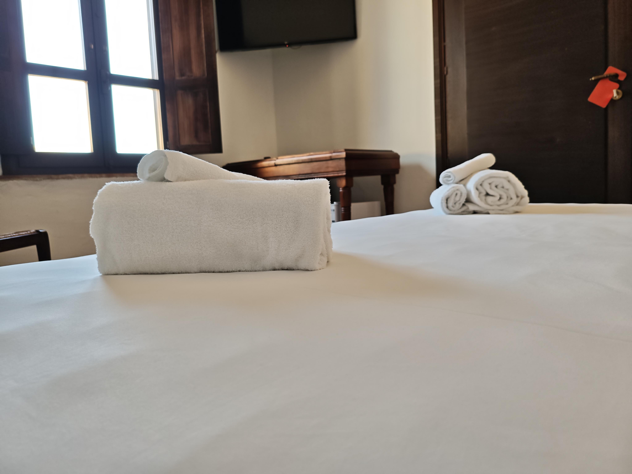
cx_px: 316
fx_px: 475
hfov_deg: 67.3
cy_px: 237
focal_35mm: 26
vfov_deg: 53.1
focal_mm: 4.94
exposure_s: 1/100
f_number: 1.5
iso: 50
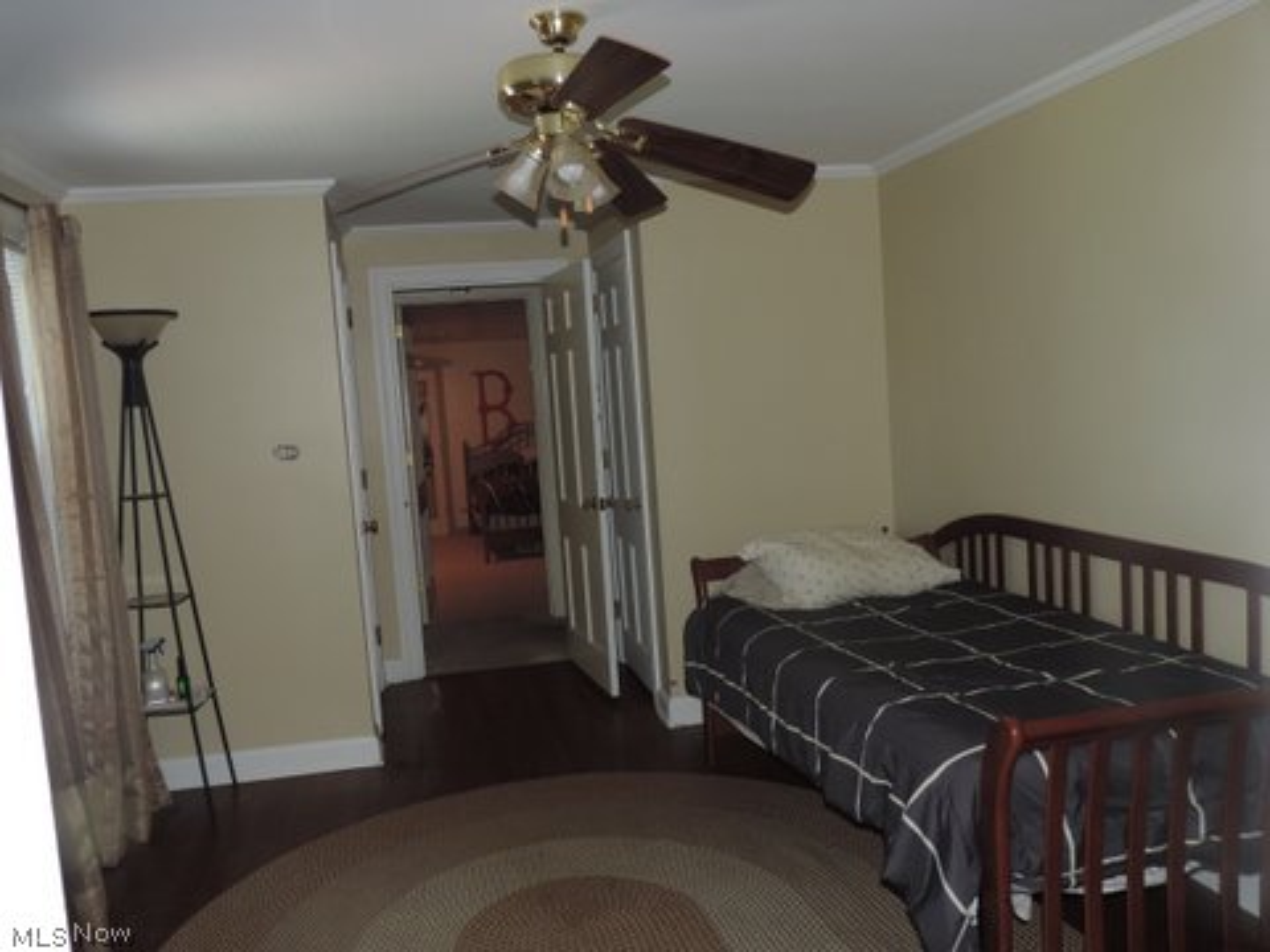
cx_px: 635
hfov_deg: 60.0
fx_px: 1101
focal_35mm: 30
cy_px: 476
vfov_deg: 46.8
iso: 200
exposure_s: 1/30
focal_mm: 5.3
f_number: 3.1
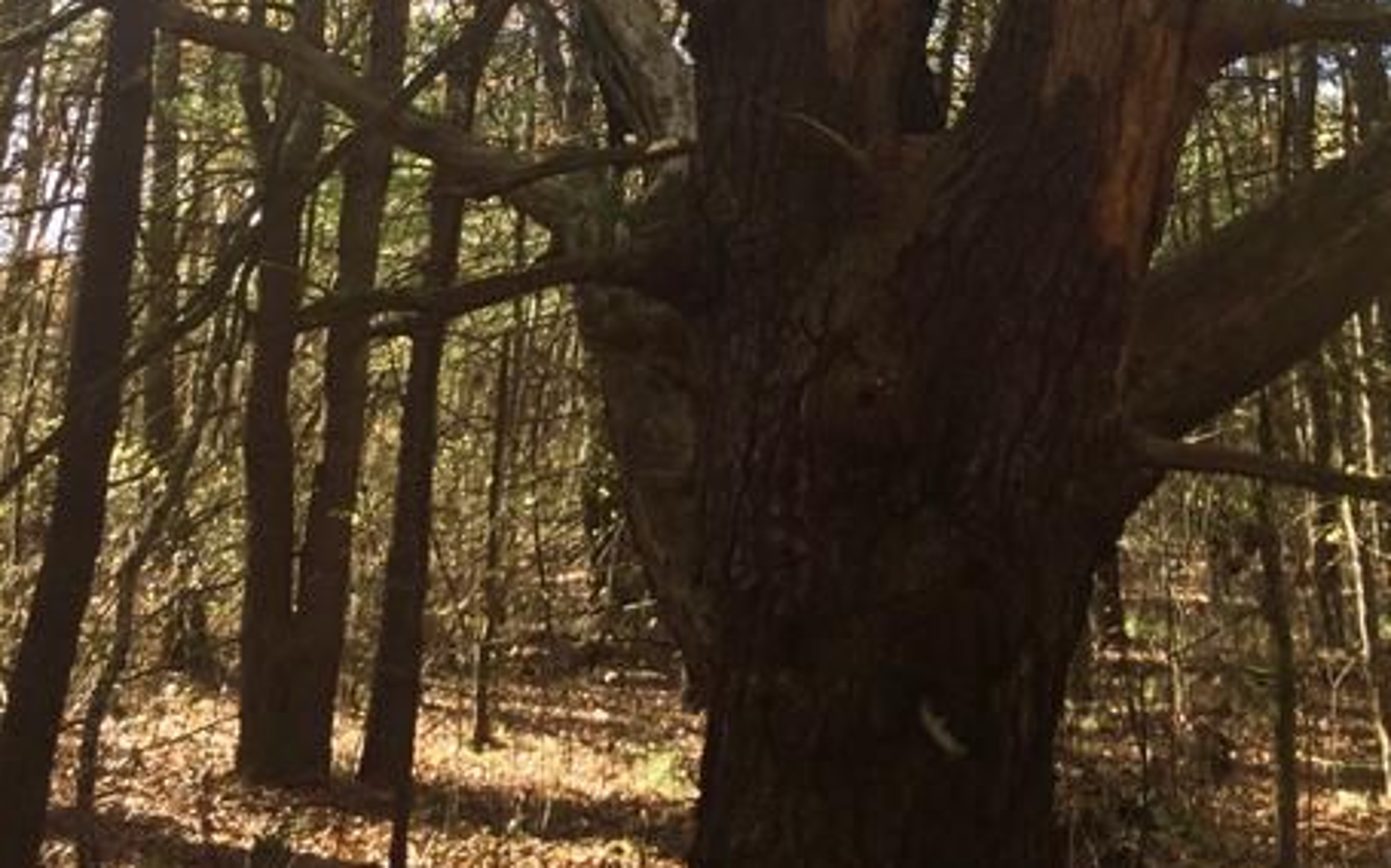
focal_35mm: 52
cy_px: -193
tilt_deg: +19.1
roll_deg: -2.5
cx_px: 822
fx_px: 1971
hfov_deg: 38.7
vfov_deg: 22.7
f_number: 2.4
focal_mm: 3.3
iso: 32
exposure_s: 1/60
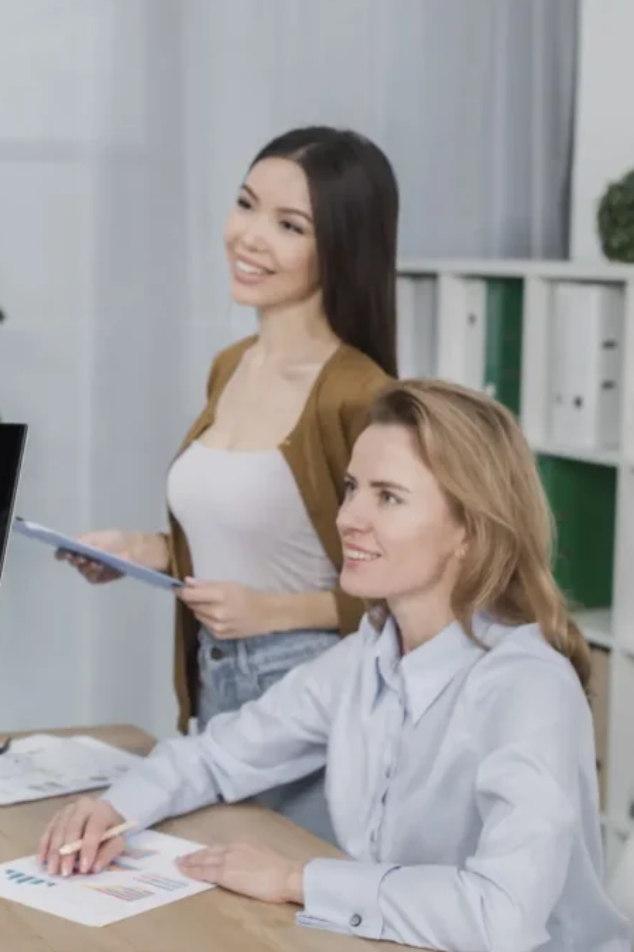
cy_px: 472
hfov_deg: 17.5
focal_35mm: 76
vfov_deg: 26.7
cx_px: -8
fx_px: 2009
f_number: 3.5
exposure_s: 1/160
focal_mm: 50
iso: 320
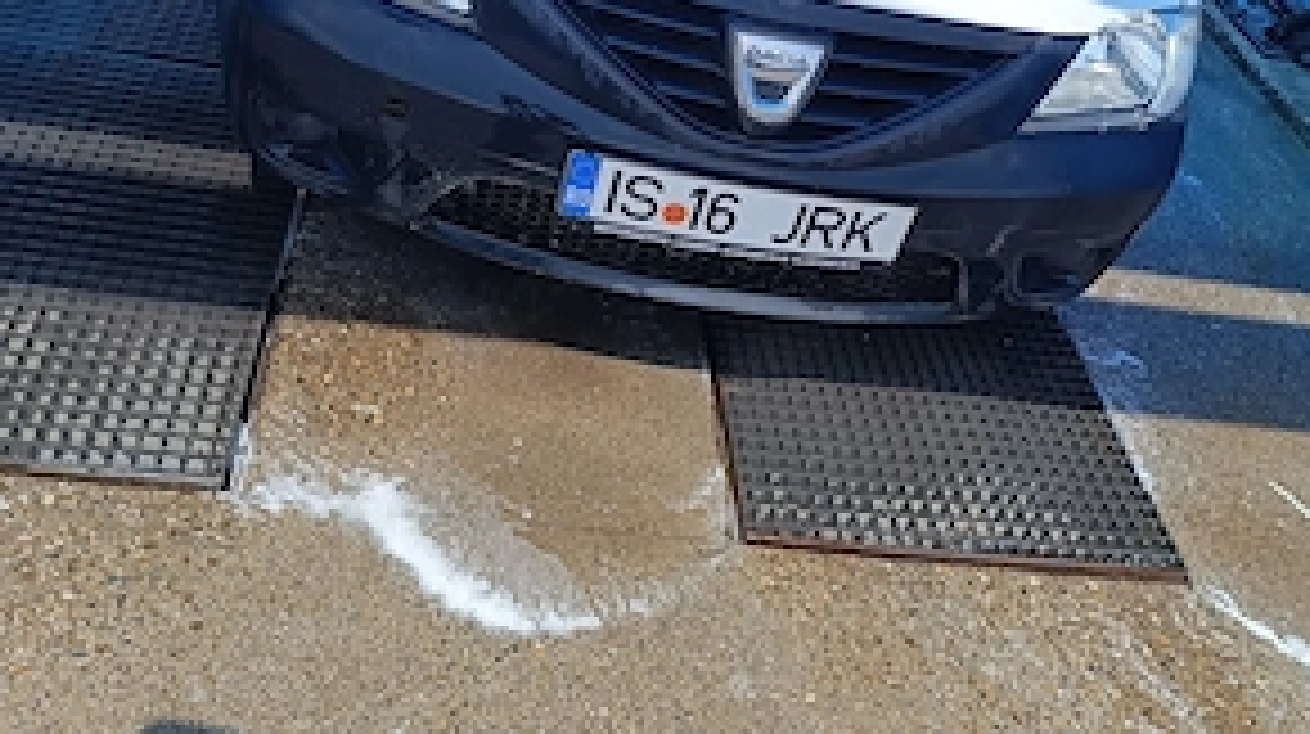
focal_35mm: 36
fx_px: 1249
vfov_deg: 30.9
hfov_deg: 55.3
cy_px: 45
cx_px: 671
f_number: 1.88
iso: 59
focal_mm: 5.59
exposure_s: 1/1497
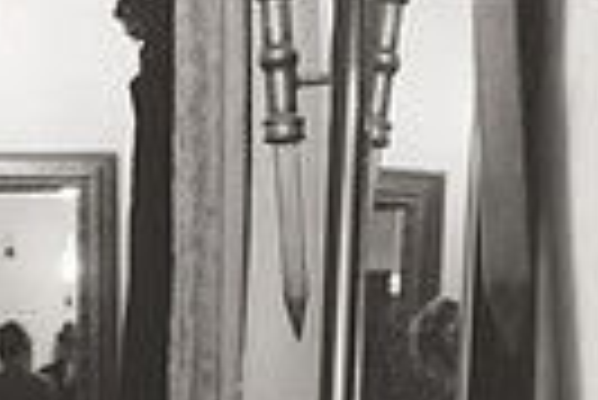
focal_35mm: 135
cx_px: 182
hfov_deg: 15.1
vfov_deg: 9.8
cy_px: 670
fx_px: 2245
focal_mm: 28
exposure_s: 1/160
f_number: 2.8
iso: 2000
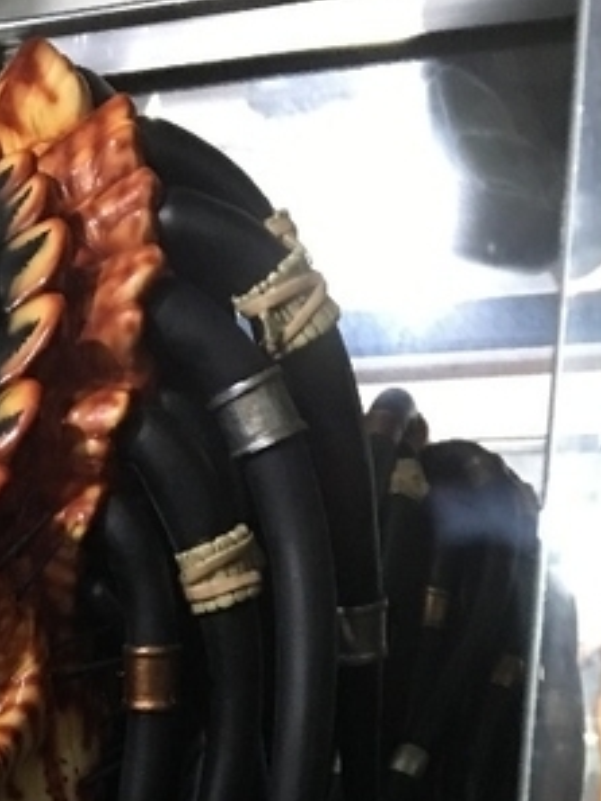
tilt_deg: -2.3
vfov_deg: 23.4
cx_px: -102
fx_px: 1804
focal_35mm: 78
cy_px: 895
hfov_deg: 18.0
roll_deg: -3.0
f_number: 2.2
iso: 50
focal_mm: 4.15
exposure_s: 1/4
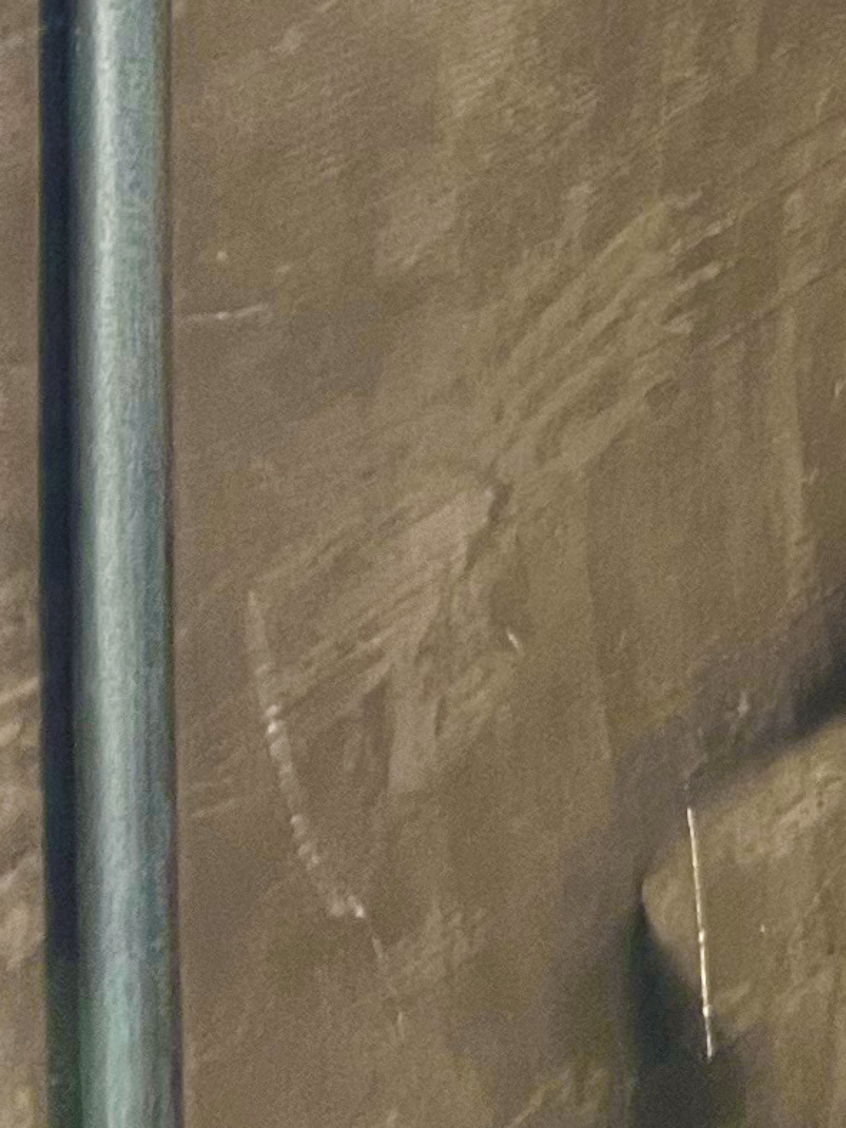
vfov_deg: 12.2
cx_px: 2144
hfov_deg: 9.6
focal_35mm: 133
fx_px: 4334
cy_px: -1476
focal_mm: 5.7
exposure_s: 1/60
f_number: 1.5
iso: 320
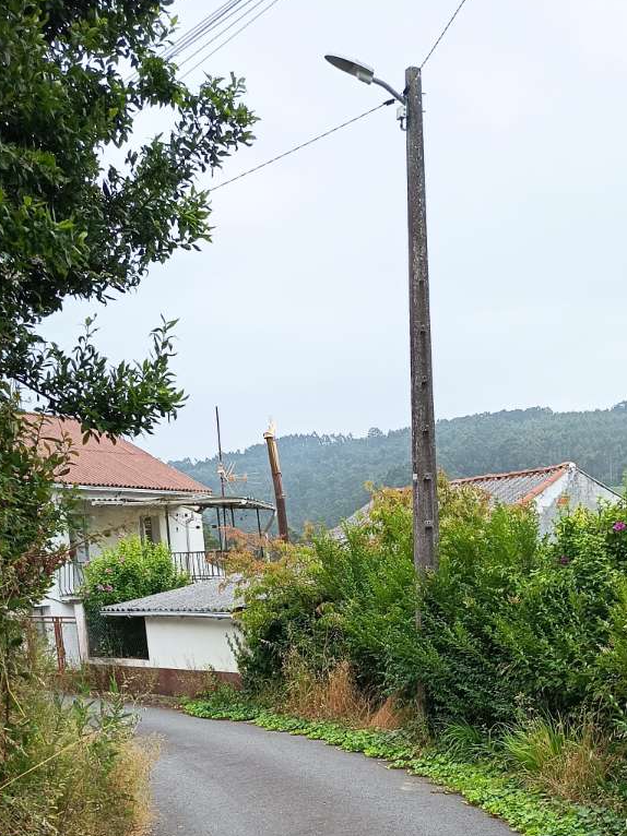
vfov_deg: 37.9
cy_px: 741
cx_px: 337
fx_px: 1136
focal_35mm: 47
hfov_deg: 30.9
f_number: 1.7
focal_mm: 5.24
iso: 50
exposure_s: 1/276
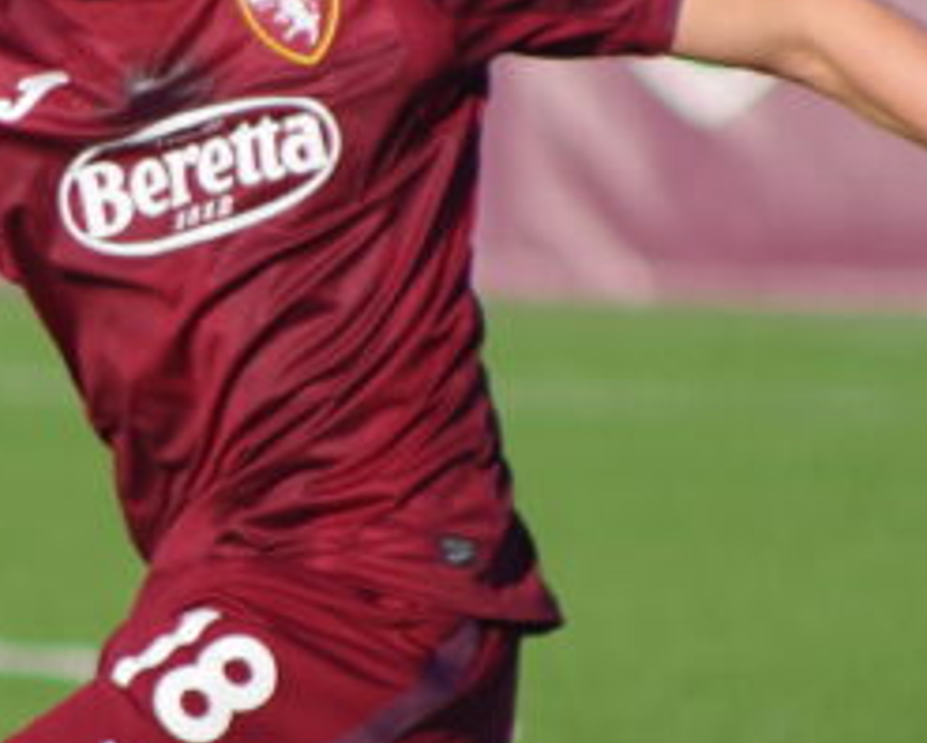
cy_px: 670
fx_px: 5546
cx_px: 34
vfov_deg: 7.6
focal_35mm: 202
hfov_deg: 9.5
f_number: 4
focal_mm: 35
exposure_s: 1/1600
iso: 200
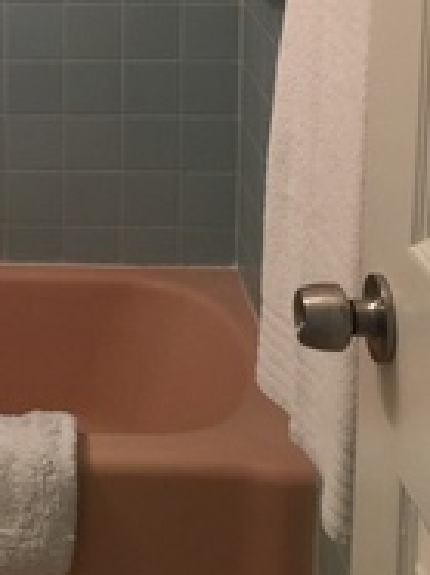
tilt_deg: -8.9
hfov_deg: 17.9
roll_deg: +1.1
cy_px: -43
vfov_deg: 23.6
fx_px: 1295
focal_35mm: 78
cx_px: -97
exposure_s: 1/15
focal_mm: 4.15
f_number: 2.2
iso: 50
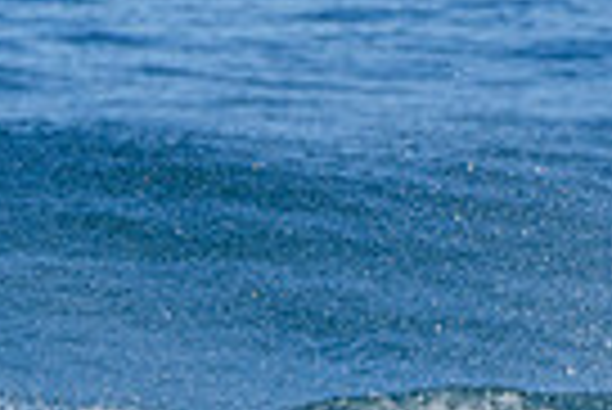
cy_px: 638
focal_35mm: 3198
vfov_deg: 0.4
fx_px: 54423
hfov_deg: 0.6
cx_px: -27
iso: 280
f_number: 5.6
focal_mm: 500
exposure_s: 1/2000
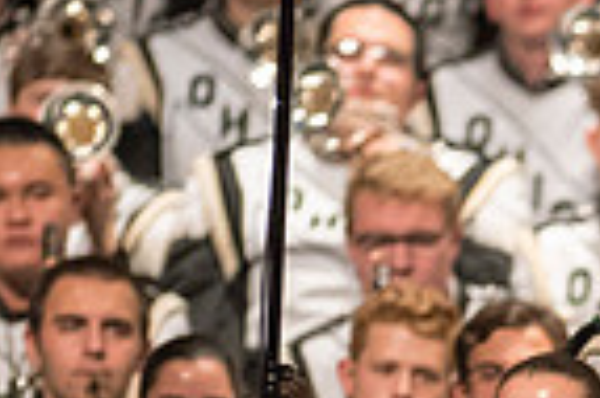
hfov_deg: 1.7
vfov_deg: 1.1
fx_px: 20327
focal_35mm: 1221
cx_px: 1045
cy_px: 681
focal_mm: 300
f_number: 2.8
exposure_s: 1/500
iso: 4000
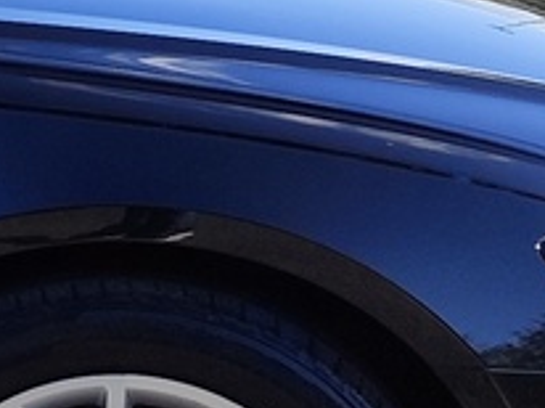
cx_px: -989
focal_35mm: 179
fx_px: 2815
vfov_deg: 8.3
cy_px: 122
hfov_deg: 9.2
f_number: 1.65
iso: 50
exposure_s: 1/436
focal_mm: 6.19
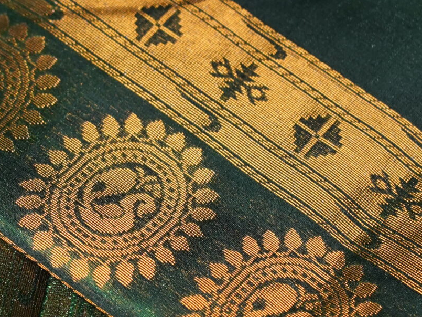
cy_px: 183
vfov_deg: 4.6
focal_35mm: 321
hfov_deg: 6.2
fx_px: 3914
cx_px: 73
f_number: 4
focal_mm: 105
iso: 1250
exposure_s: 1/250
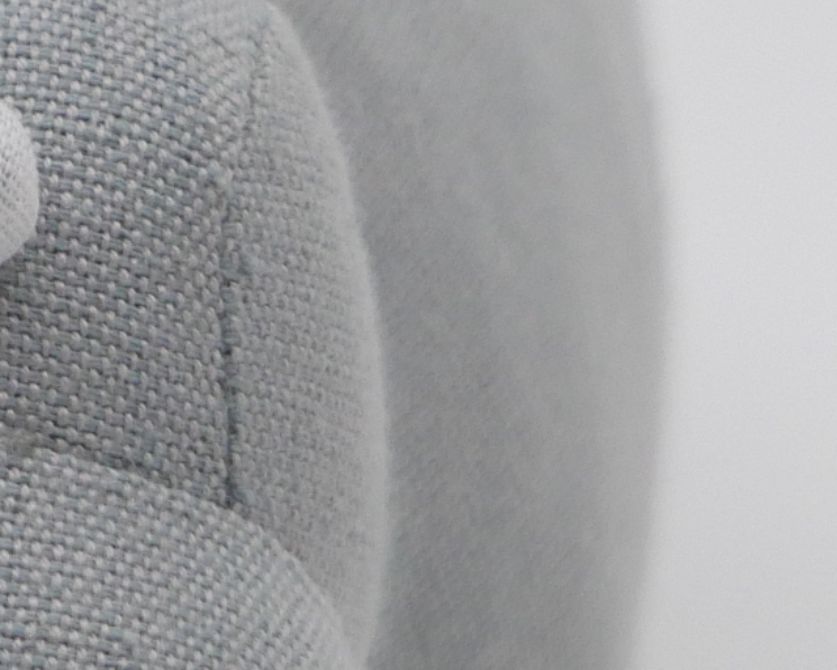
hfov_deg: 1.0
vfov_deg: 0.8
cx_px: -322
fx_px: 47983
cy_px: 243
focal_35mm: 1937
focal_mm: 171
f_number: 5.9
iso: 800
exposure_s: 1/400
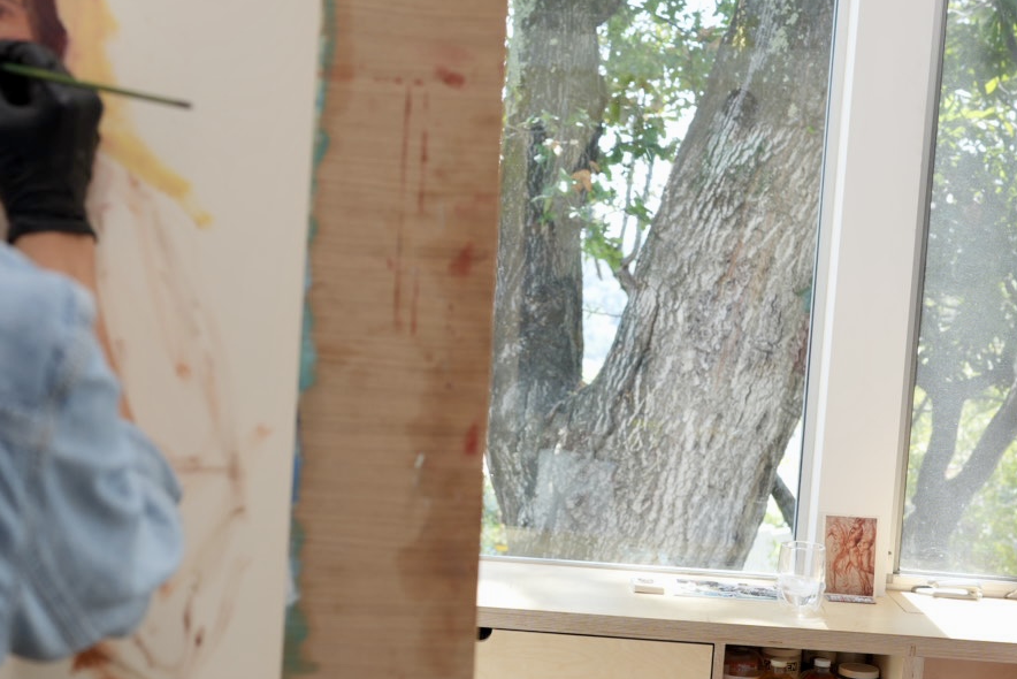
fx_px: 1808
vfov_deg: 21.2
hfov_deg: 31.4
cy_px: 390
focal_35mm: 64
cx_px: 506
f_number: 4
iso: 100
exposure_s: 1/40
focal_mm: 35
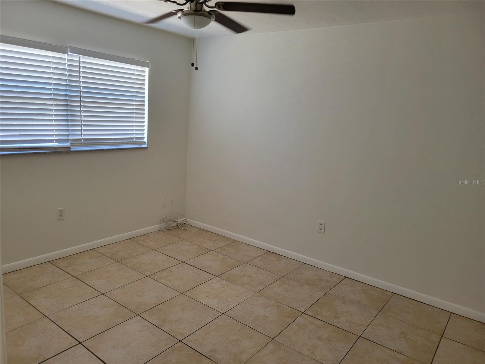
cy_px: 182
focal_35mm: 26
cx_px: 242
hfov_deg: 67.3
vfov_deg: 53.1
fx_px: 364
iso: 160
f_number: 1.8
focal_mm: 5.4
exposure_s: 1/60
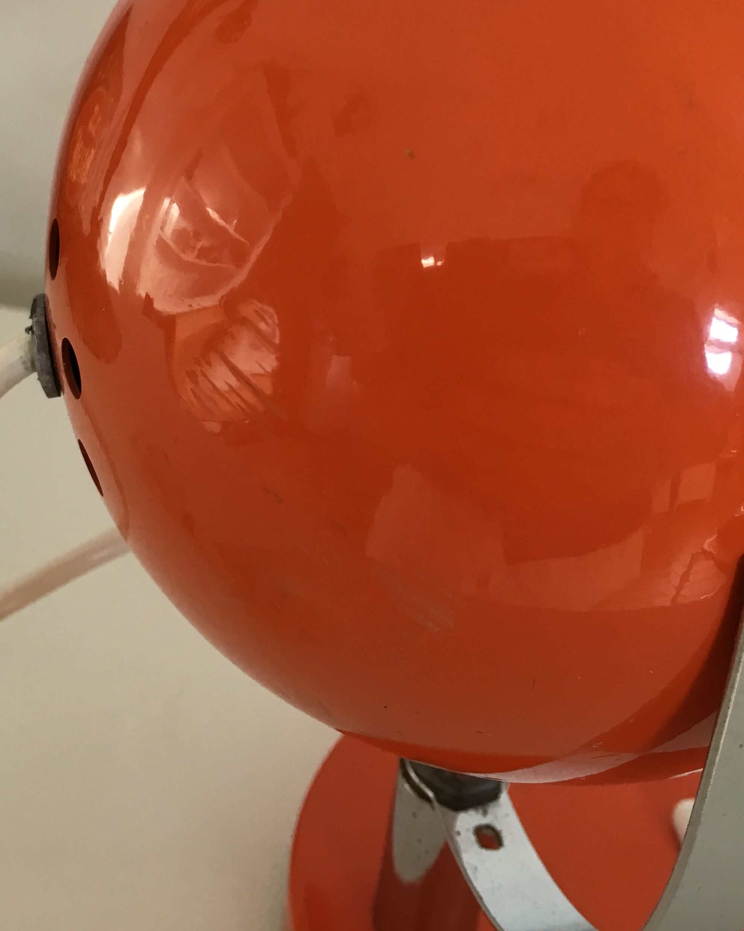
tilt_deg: -25.4
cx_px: 391
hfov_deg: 32.7
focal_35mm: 46
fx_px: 1266
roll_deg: -6.7
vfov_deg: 38.8
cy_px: 183
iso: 32
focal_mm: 4.15
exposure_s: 1/33
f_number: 2.2
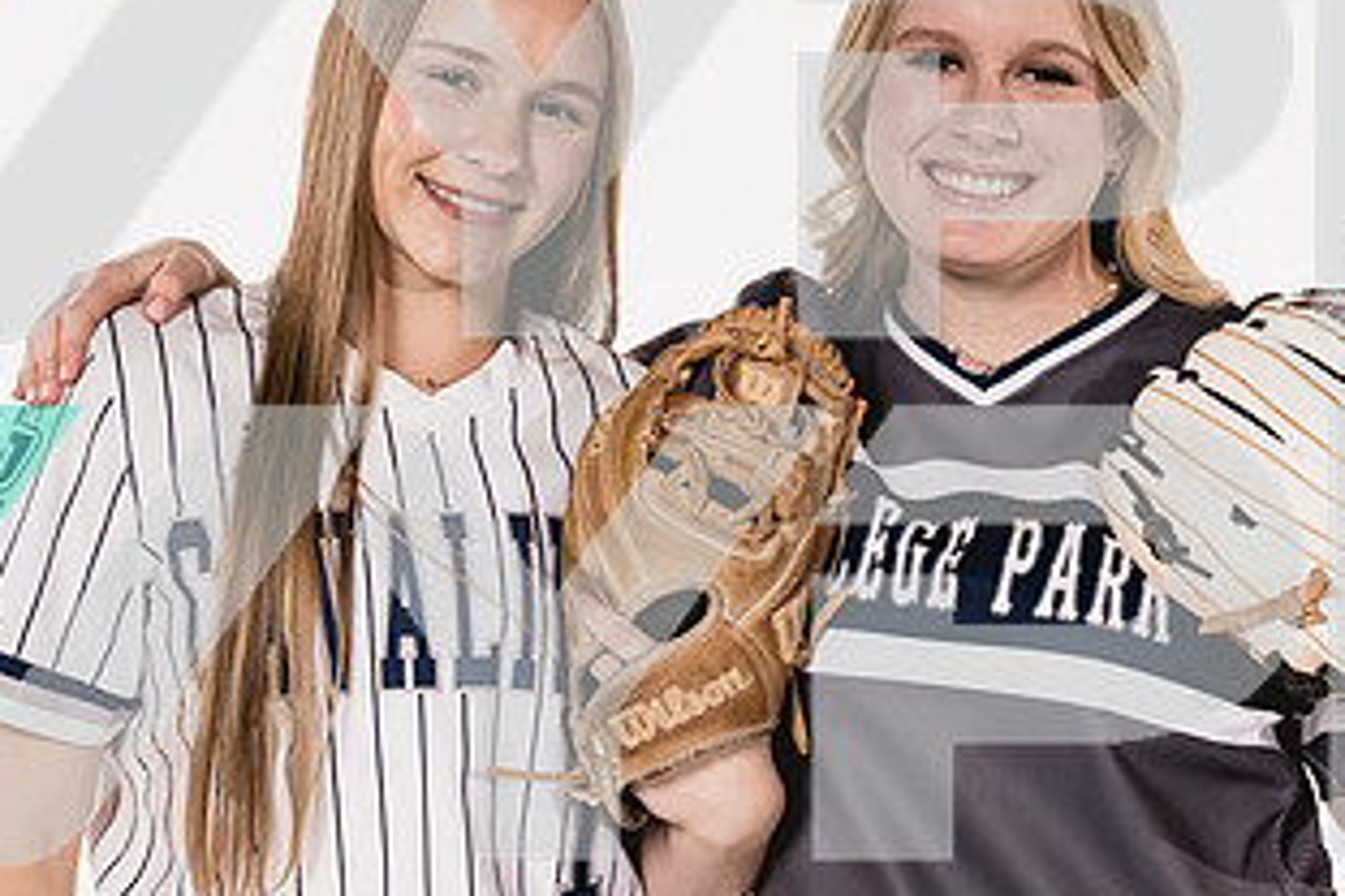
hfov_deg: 21.9
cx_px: 729
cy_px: 635
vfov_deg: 14.7
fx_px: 3474
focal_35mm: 93
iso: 800
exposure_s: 1/250
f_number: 8
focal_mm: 50
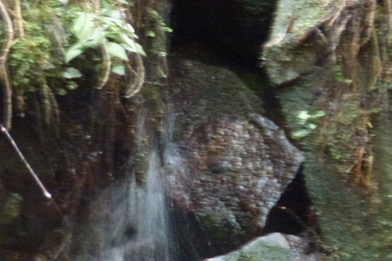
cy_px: 129
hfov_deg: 5.2
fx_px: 4355
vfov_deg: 3.4
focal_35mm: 400
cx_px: 196
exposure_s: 1/8
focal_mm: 68.8
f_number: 5.9
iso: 1600
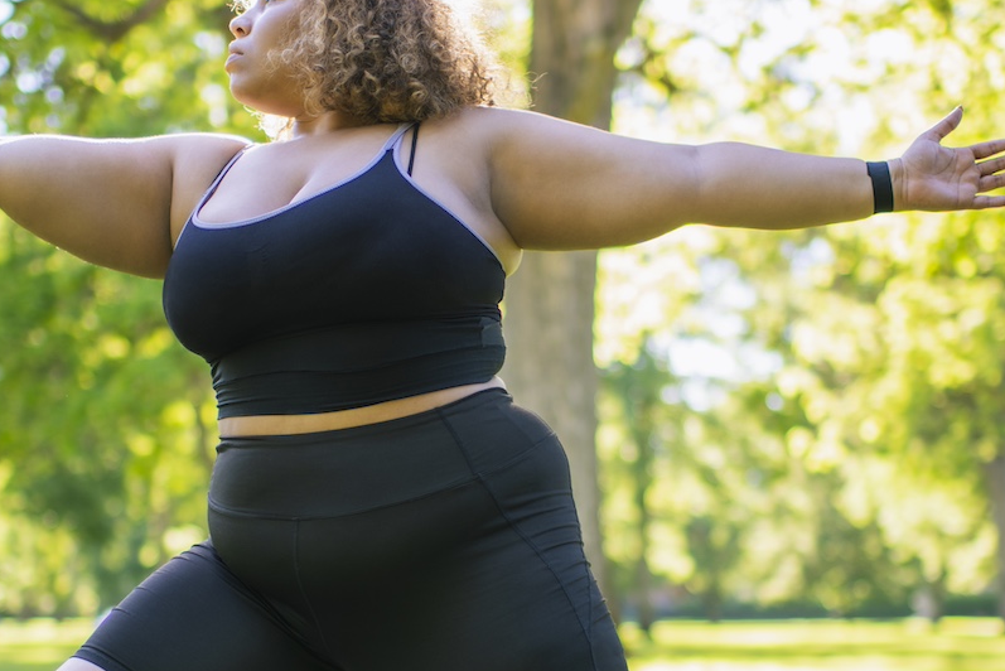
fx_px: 2206
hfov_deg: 25.6
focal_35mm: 79
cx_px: 438
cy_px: 511
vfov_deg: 17.2
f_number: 1.4
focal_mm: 35
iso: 64
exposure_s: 1/250
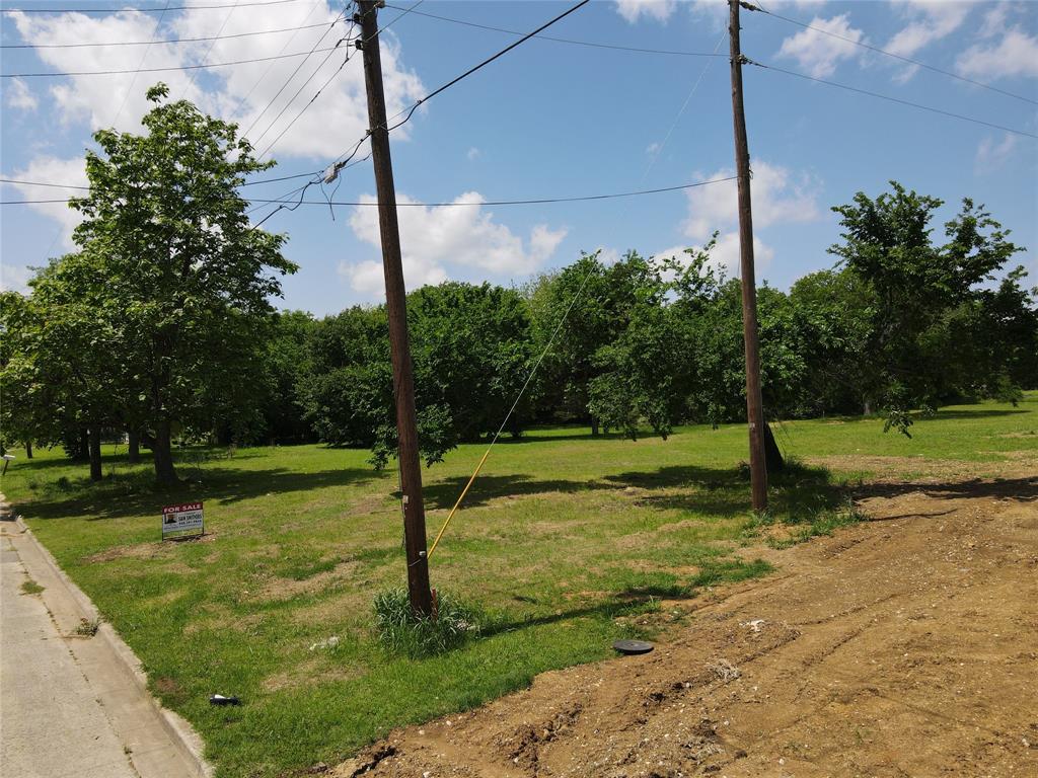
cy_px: 389
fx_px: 720
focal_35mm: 24
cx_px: 519
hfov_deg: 71.6
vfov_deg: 56.8
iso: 100
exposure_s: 1/1000
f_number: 2.8
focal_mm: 4.5
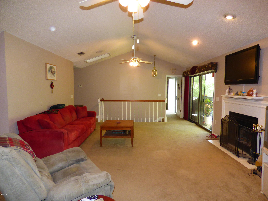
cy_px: 100
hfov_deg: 81.7
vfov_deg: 66.0
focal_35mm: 20
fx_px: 155
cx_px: 134
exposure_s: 1/60
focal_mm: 3.58
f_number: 2.8
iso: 320
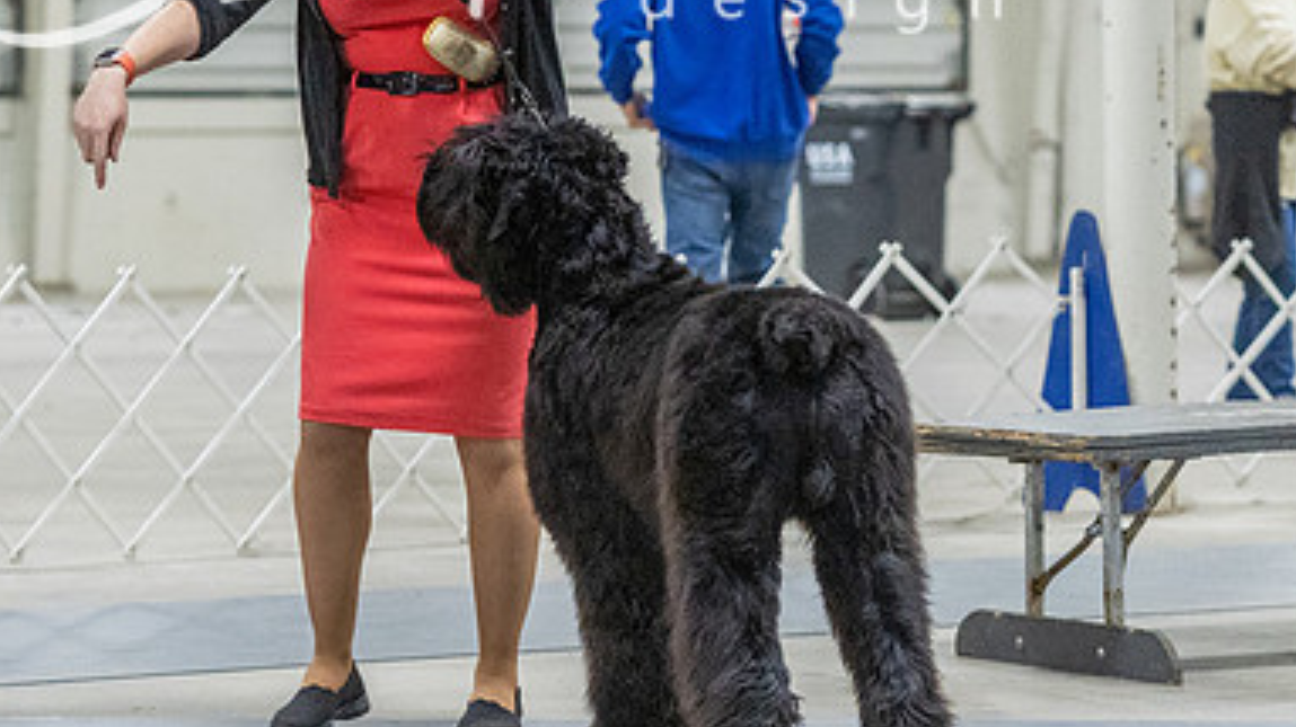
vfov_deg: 7.6
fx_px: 5461
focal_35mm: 159
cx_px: 513
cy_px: 118
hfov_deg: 13.5
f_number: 3.2
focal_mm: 86
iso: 6400
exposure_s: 1/320
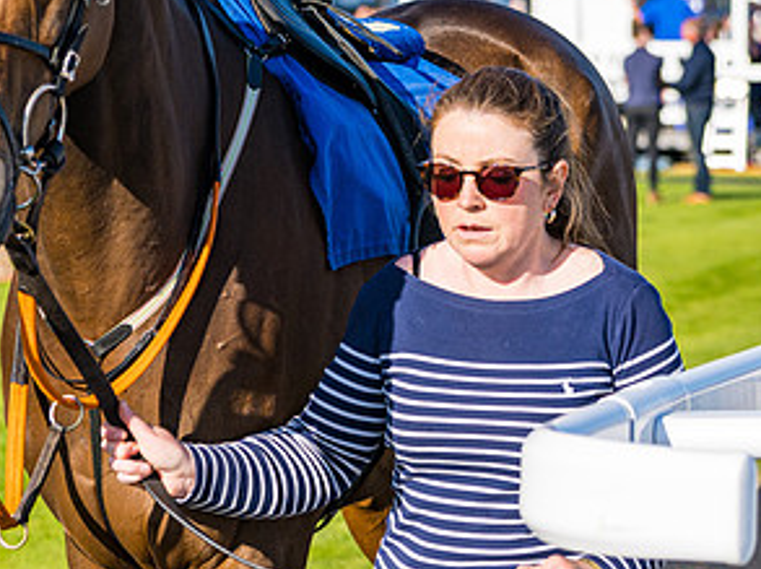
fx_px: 3821
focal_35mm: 174
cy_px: 224
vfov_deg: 8.5
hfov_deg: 11.4
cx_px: 439
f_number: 4
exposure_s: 1/2000
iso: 200
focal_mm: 70
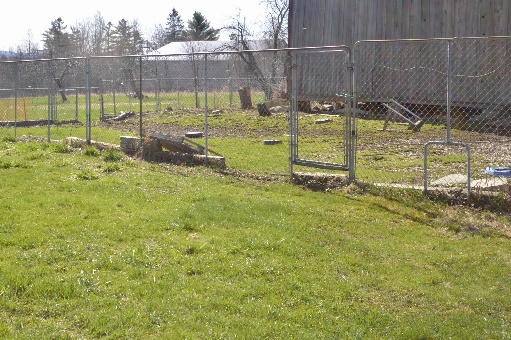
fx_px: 695
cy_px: 73
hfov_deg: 39.2
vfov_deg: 27.0
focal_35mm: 49
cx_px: 123
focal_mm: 20
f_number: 6.3
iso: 100
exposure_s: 1/200
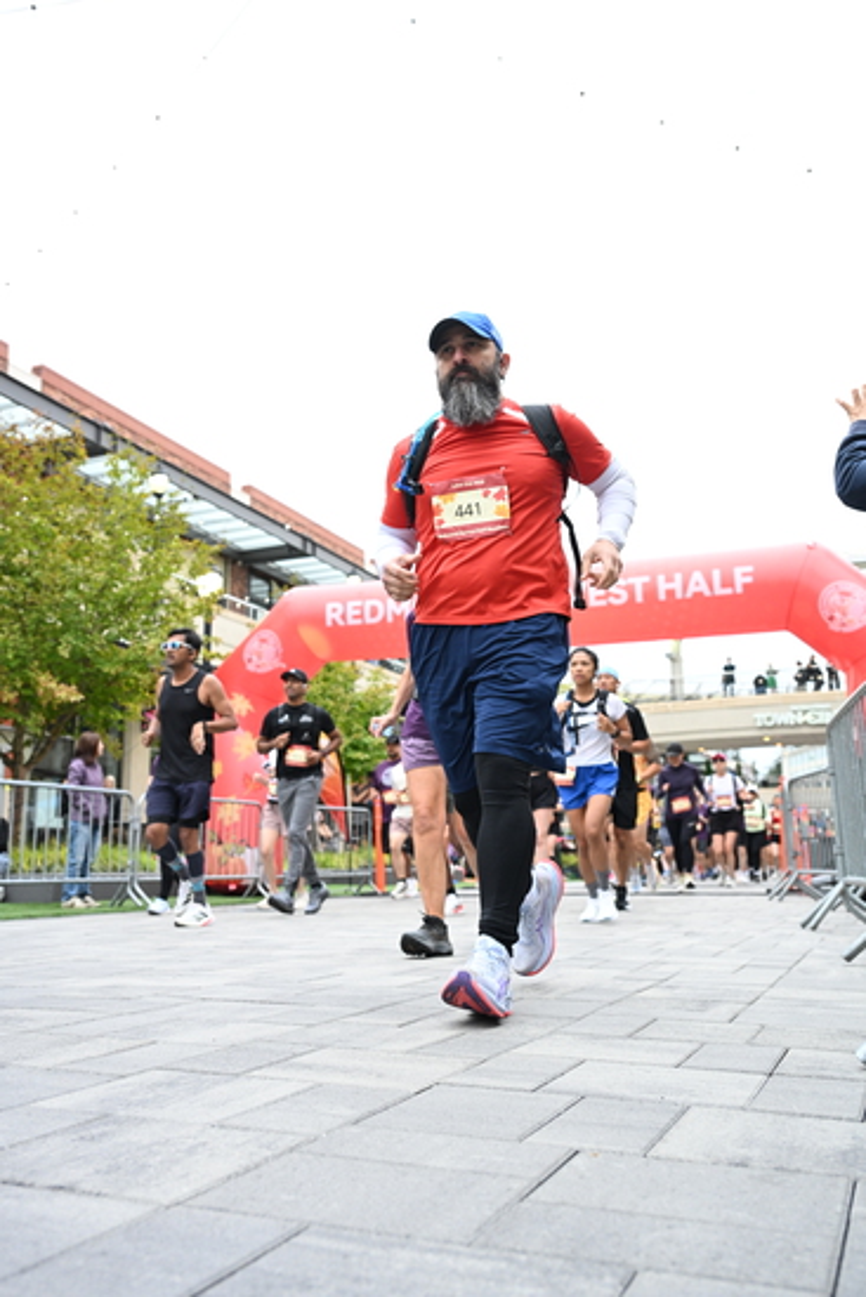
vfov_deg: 60.3
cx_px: 433
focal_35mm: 31
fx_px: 1118
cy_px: 648
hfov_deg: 42.3
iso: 2000
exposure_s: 1/640
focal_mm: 31
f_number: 4
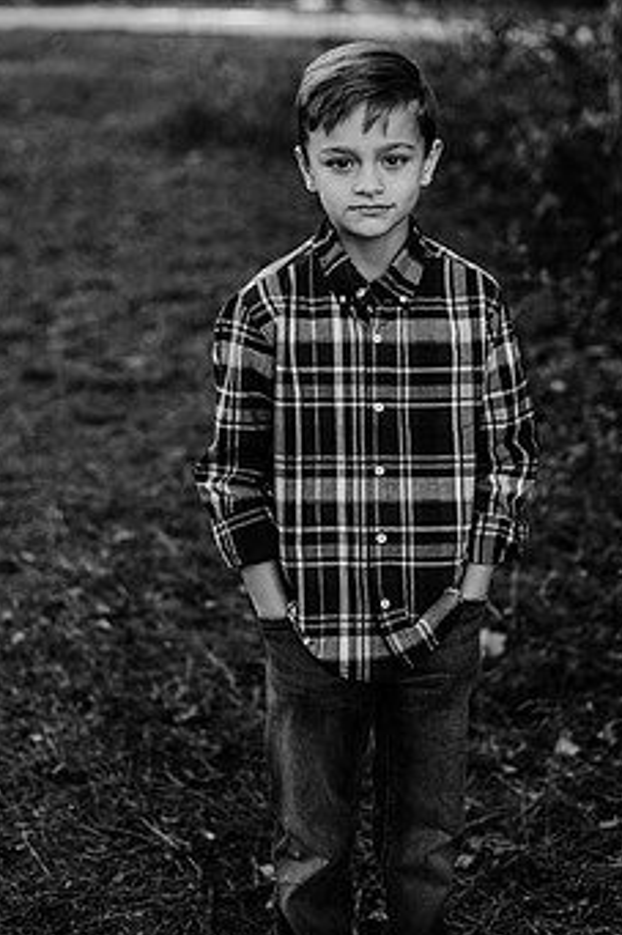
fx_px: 1712
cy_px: 430
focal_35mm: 66
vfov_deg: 30.5
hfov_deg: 20.6
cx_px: 373
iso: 320
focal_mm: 50
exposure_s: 1/1000
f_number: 2.5
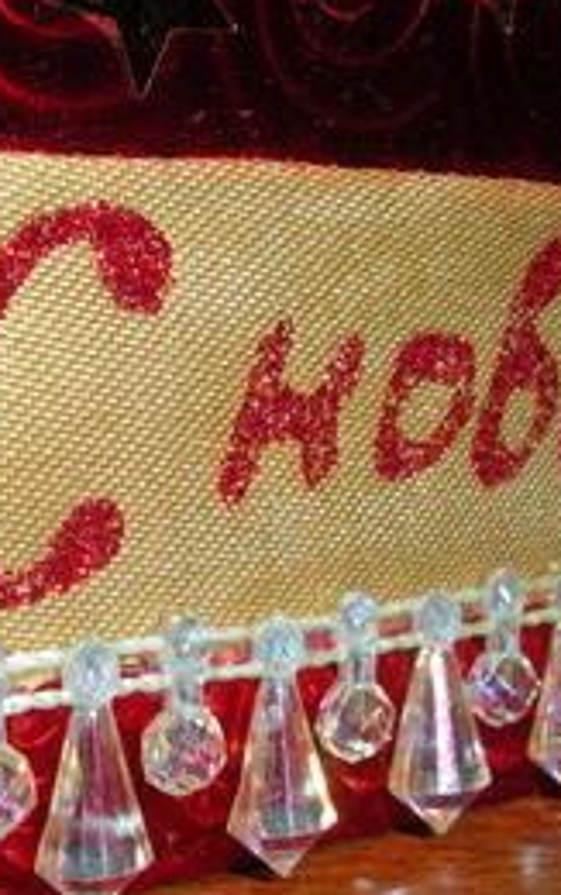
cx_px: 120
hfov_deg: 19.6
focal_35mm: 66
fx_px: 1611
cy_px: 496
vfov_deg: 31.0
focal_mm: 6.3
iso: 64
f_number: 5.6
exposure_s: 1/60
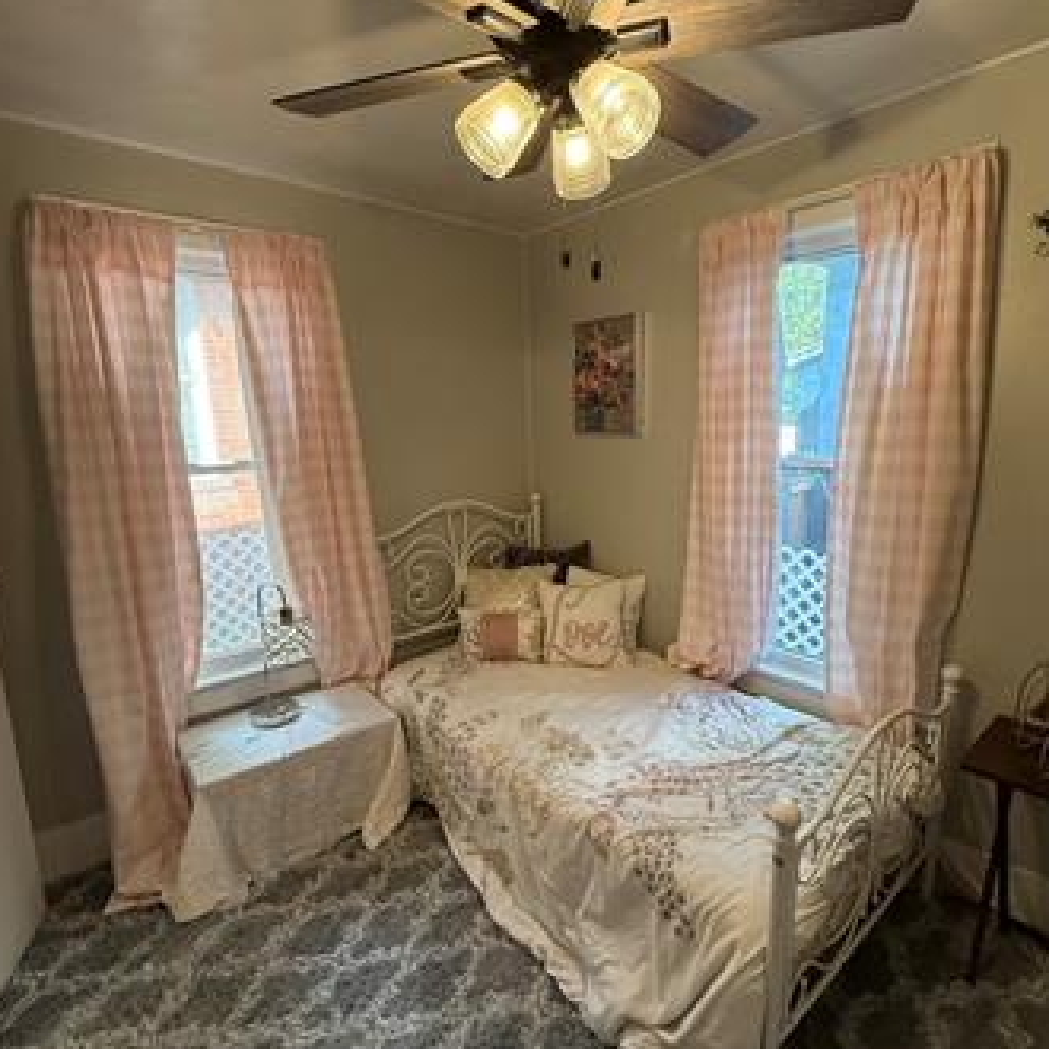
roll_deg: +1.6
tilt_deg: -10.2
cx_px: 555
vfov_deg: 80.7
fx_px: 617
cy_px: 540
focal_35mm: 18
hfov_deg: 80.6
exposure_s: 1/120
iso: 320
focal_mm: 2.22
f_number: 2.2
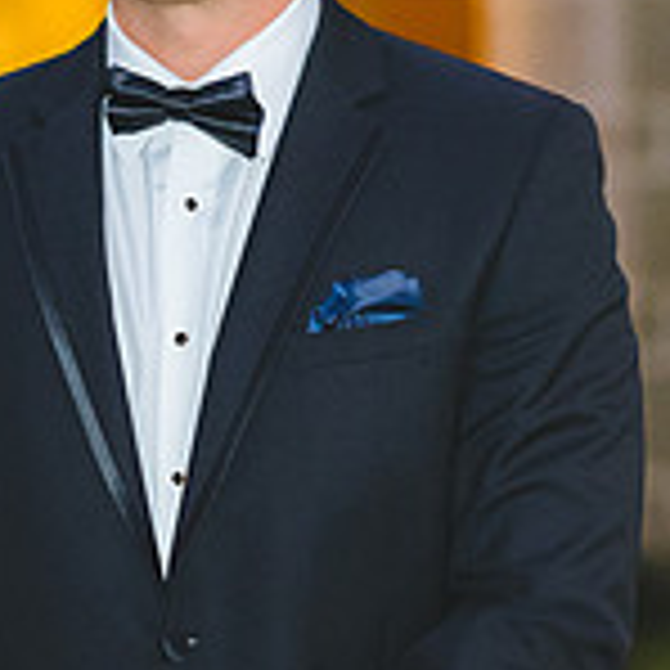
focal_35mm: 358
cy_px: 502
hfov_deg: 4.9
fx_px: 7839
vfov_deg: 4.9
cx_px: -225
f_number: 2.2
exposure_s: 1/125
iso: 2500
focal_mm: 85
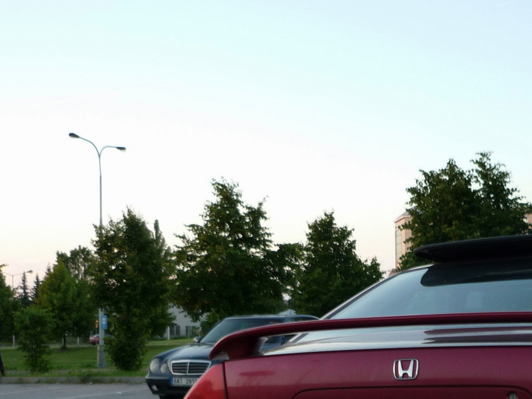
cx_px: 409
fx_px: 984
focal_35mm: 64
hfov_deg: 29.7
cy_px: 353
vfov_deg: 22.4
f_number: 2.8
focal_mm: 5.5
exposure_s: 1/80
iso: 100
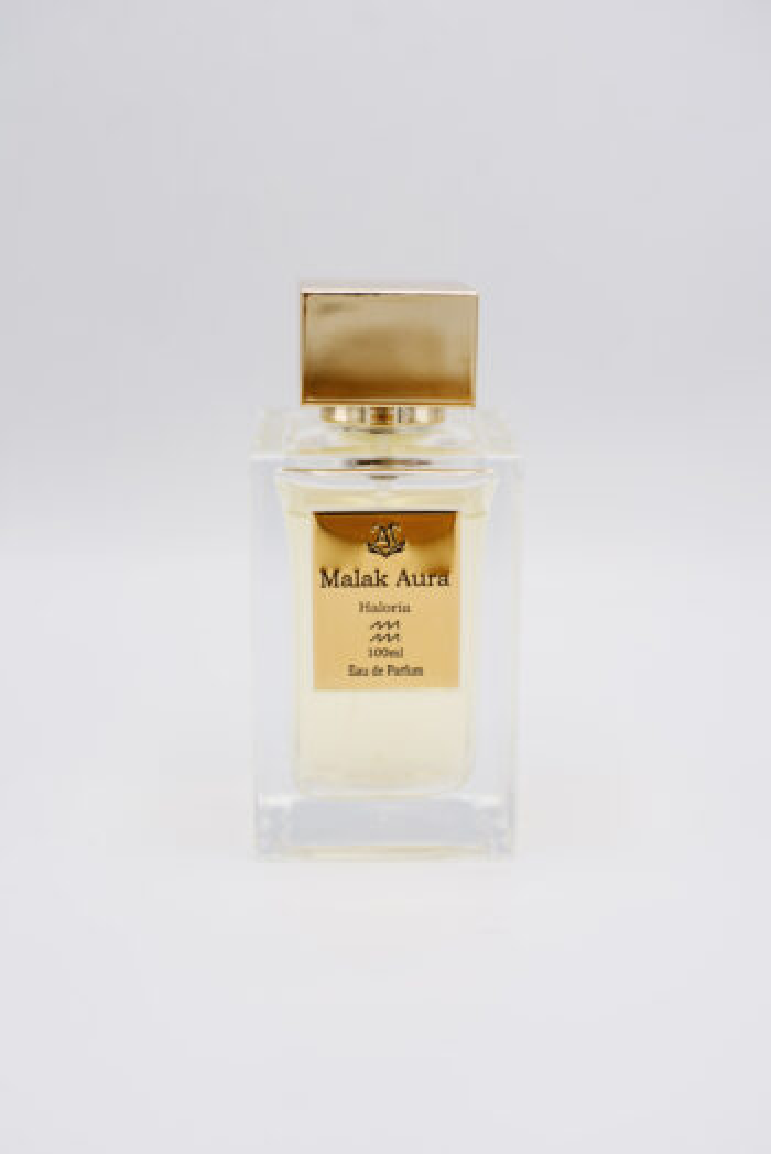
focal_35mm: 50
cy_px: 577
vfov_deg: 39.6
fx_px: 1604
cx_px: 386
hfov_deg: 27.0
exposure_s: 1/250
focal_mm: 50
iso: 50
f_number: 2.2
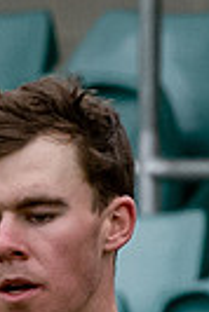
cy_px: 300
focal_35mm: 2495
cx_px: 199
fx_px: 21669
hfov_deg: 0.6
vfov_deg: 0.8
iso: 720
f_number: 5
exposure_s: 1/800
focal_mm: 135
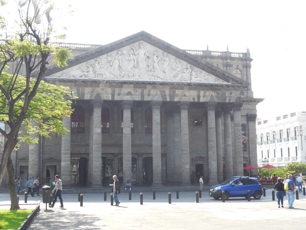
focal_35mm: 49
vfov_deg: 29.7
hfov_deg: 38.9
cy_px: 115
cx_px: 153
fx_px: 433
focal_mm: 8.8
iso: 125
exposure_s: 1/125
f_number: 4.8
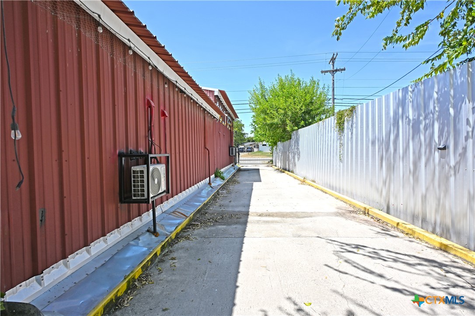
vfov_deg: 67.3
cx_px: 238
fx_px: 237
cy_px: 158
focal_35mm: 18
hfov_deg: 90.0
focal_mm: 12
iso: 64
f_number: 7.1
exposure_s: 1/200
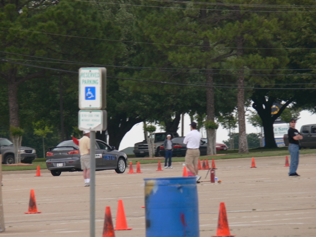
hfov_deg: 4.7
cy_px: 118
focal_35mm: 420
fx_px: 3834
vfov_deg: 3.5
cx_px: 158
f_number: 5.6
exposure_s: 1/160
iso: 80
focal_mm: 88.8
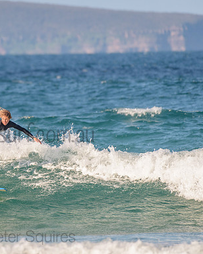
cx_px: -13
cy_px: 133
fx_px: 6519
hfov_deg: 1.8
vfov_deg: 2.2
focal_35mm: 868
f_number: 5.6
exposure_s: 1/2000
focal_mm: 500
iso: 200
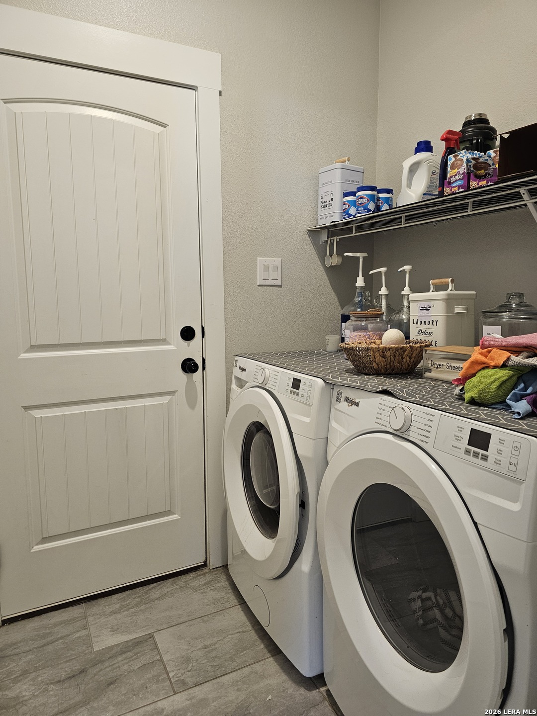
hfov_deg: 58.9
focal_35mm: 23
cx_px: 268
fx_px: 476
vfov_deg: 73.9
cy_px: 358
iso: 320
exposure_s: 1/120
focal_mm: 6.3
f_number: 1.7
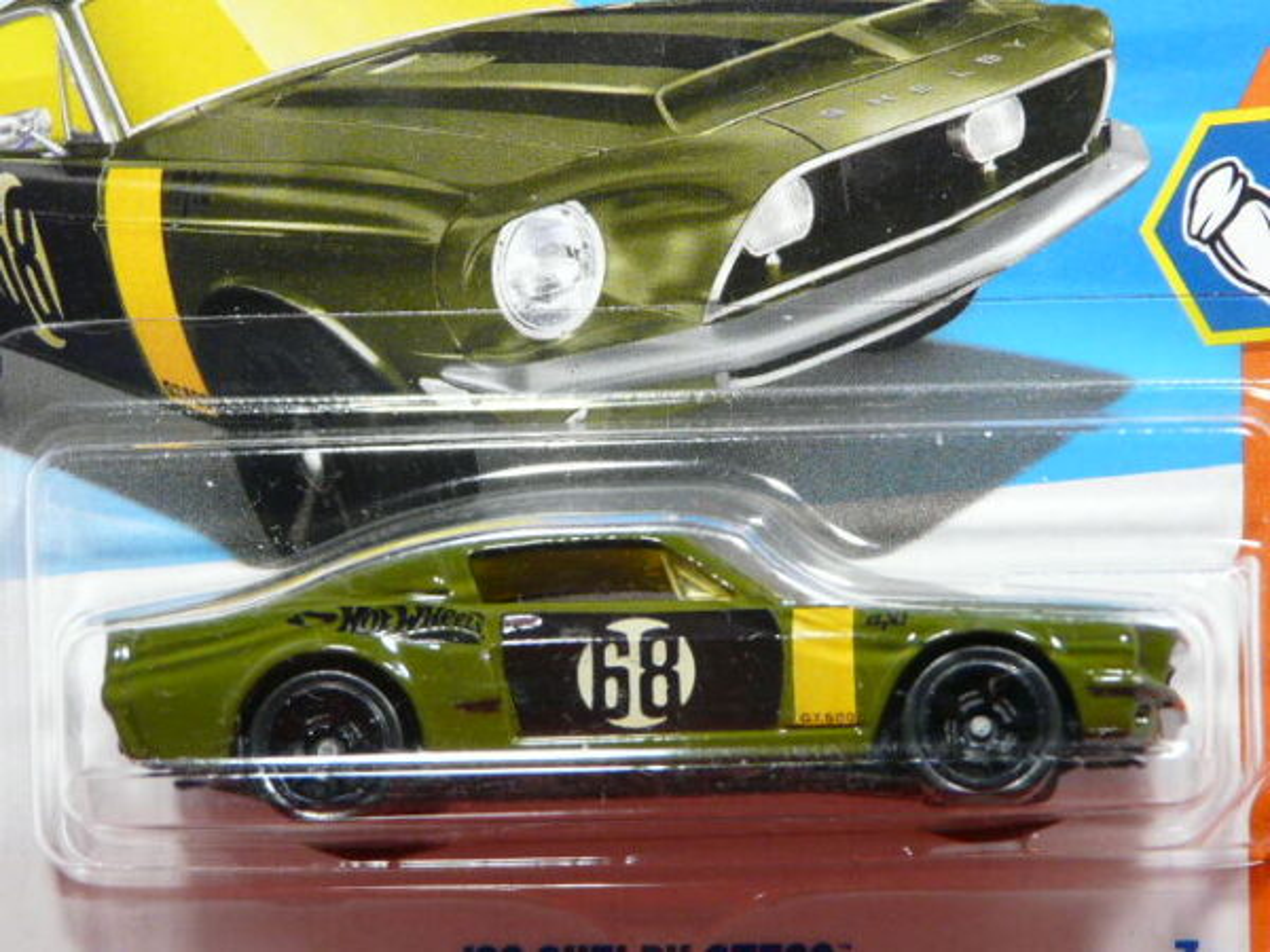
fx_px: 5210
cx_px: 635
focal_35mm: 142
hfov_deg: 13.9
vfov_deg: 10.4
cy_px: 476
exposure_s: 1/40
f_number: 3.6
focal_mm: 14.7
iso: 200
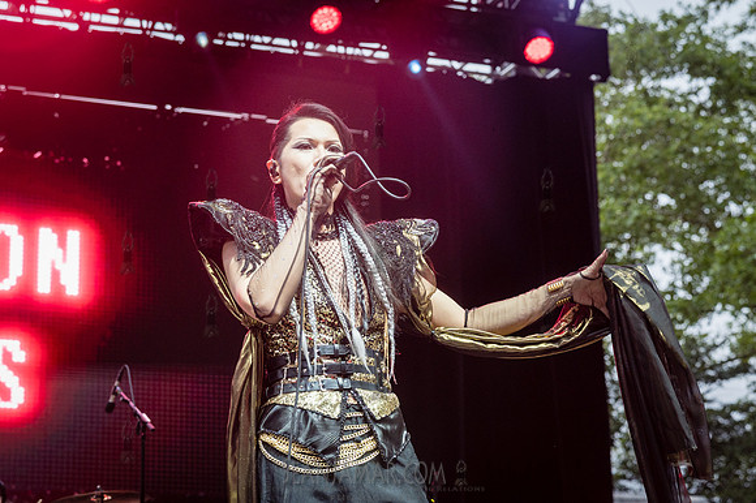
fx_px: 1709
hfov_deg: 24.9
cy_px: 214
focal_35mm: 81
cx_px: 360
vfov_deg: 16.7
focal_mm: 69
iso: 1250
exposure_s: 1/500
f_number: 4.5
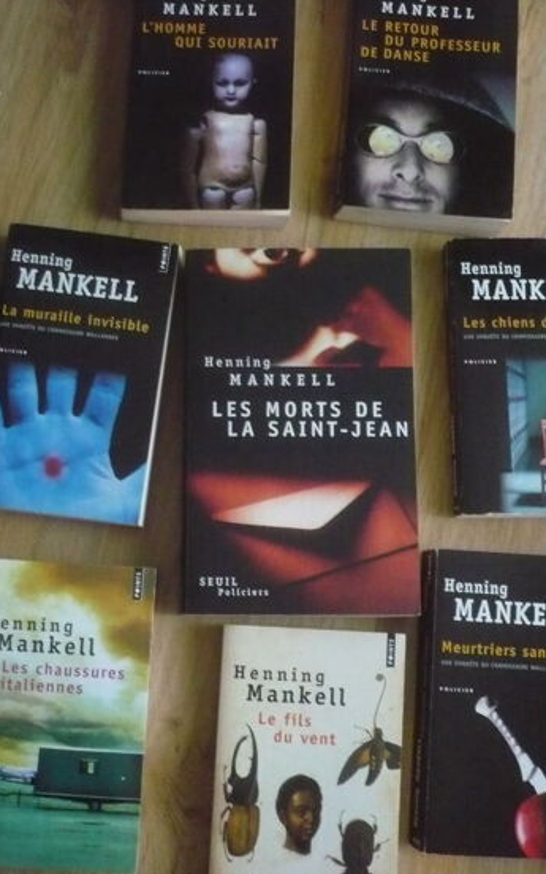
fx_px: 1024
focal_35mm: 43
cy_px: 454
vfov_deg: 46.2
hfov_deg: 29.9
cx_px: 261
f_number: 2.8
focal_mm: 5.8
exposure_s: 1/15
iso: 800
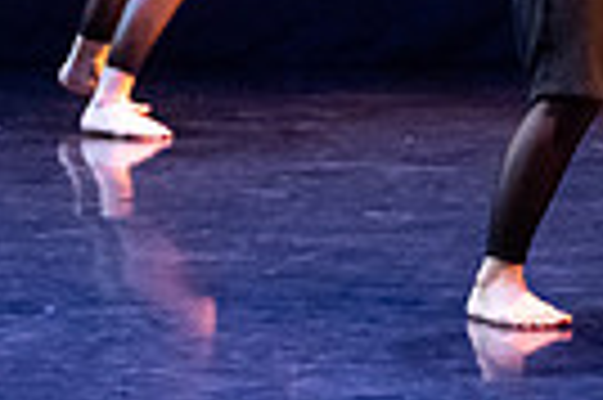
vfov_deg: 4.0
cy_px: -272
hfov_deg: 6.1
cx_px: 706
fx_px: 5671
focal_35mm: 339
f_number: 4
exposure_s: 1/320
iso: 4000
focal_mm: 58
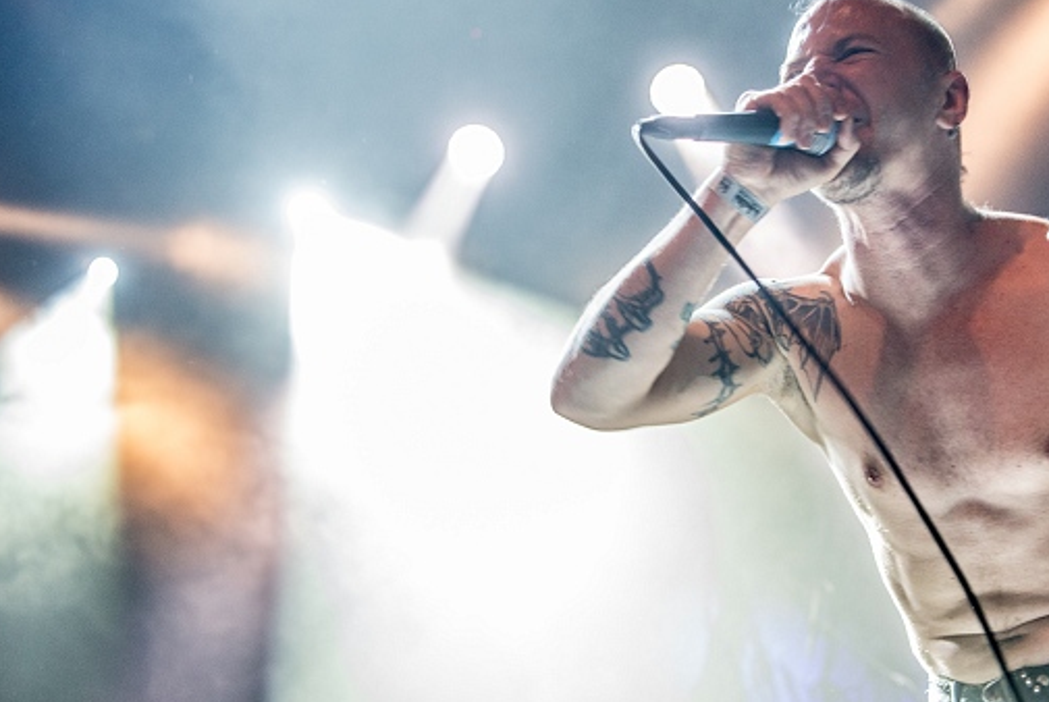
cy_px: 450
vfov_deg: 23.8
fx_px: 1663
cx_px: 708
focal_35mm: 57
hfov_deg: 34.7
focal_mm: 40
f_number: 2.8
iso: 2000
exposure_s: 1/80
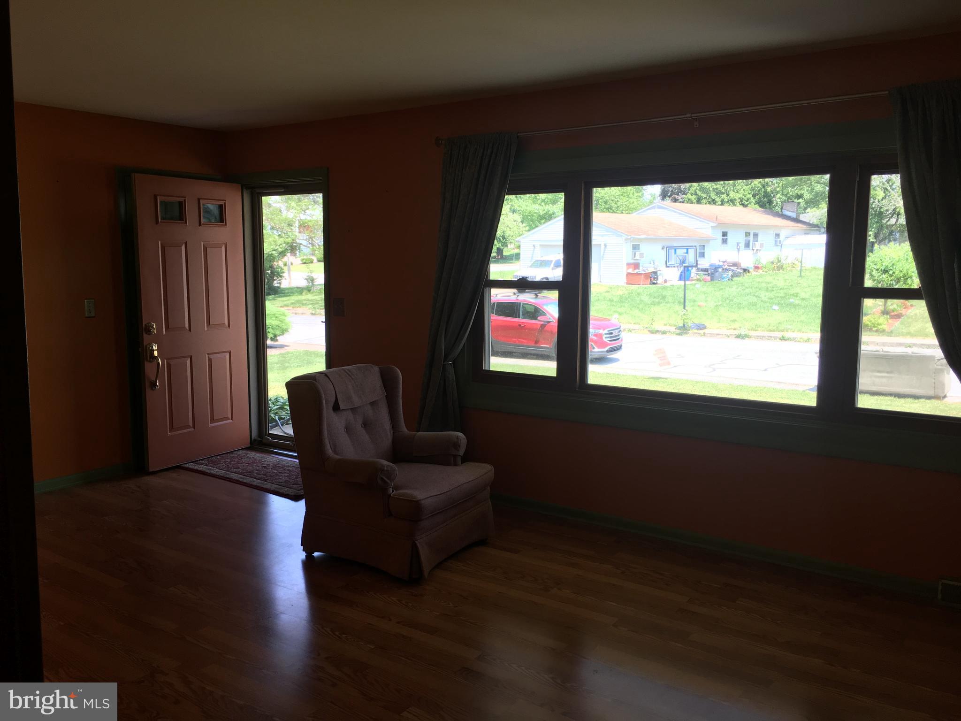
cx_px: 480
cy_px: 360
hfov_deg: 61.7
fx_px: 805
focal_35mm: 29
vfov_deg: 48.2
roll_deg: +0.5
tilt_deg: -5.7
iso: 32
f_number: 2.2
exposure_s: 1/120
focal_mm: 4.15
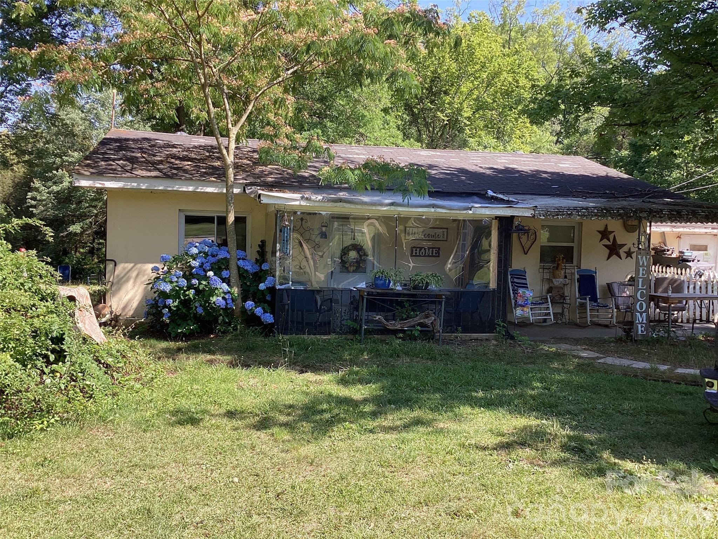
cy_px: 270
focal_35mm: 31
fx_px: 643
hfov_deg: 58.4
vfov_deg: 45.4
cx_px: 359
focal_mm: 3.3
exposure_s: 1/199
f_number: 2.4
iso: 25
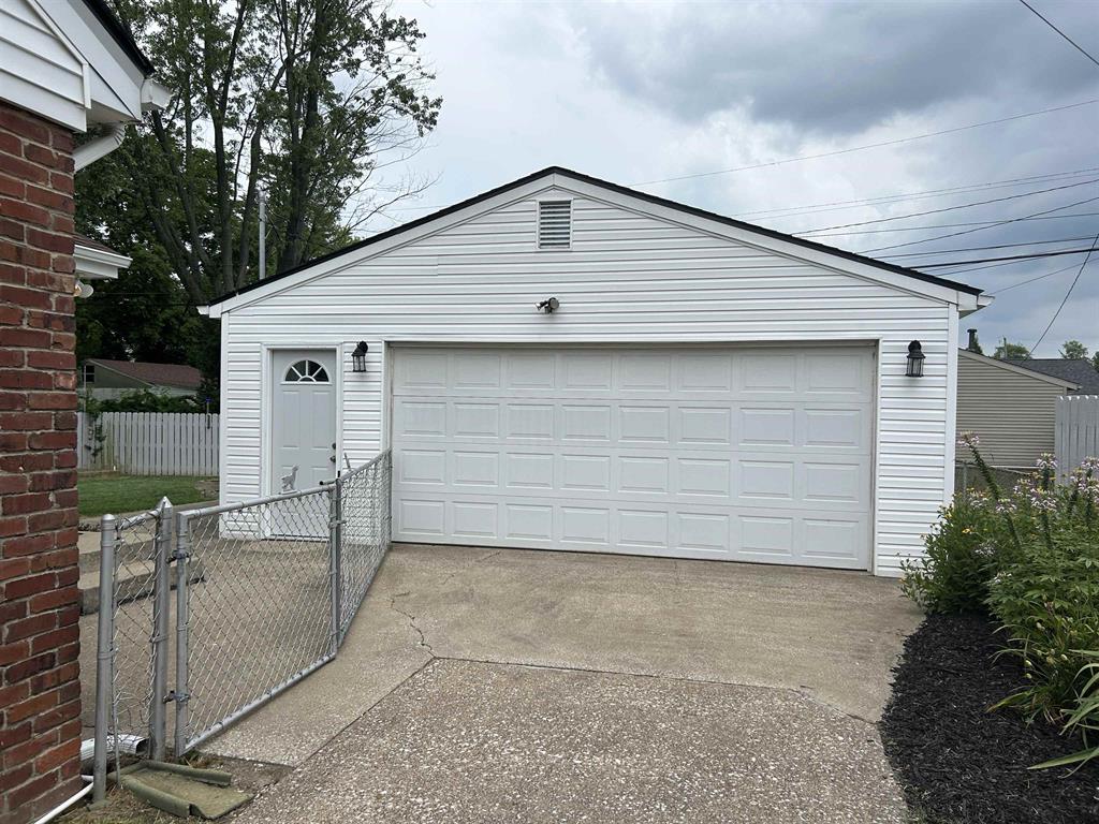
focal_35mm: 26
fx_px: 825
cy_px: 412
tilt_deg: +0.5
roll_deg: -1.0
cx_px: 550
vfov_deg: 53.1
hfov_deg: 67.3
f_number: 1.5
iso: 50
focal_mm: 5.7
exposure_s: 1/2165
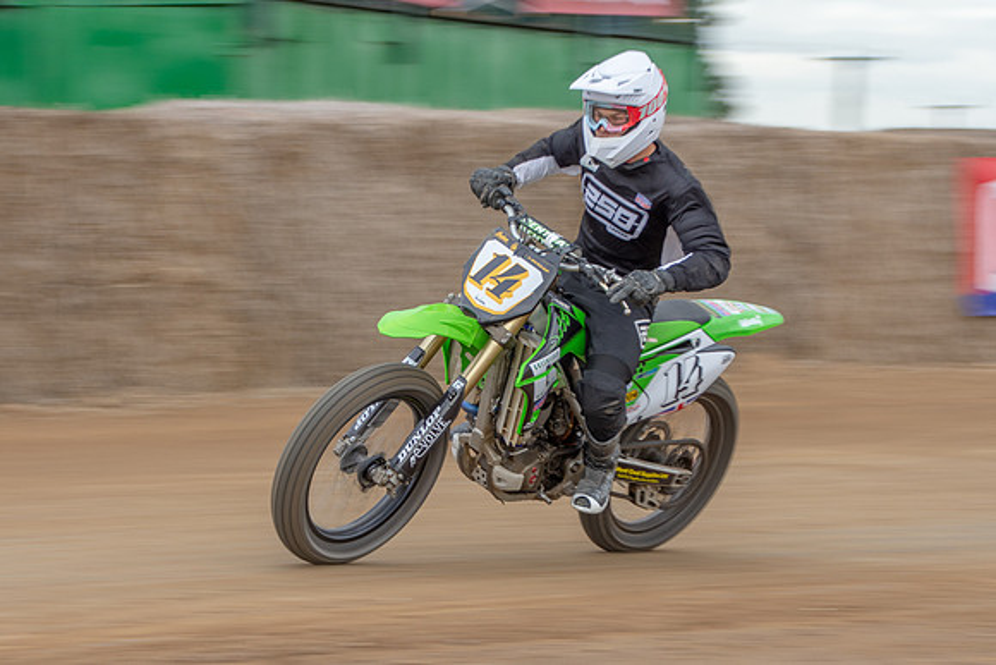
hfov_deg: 11.0
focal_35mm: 186
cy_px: 296
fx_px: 5154
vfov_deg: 7.4
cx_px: 477
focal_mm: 98
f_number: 8
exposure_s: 1/125
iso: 320
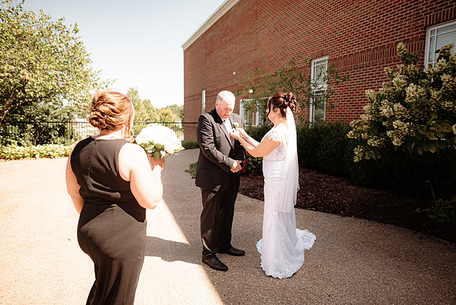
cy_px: 152
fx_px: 304
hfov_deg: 73.7
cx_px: 228
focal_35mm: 24
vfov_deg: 53.2
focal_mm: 24
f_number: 2.2
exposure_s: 1/2000
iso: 125
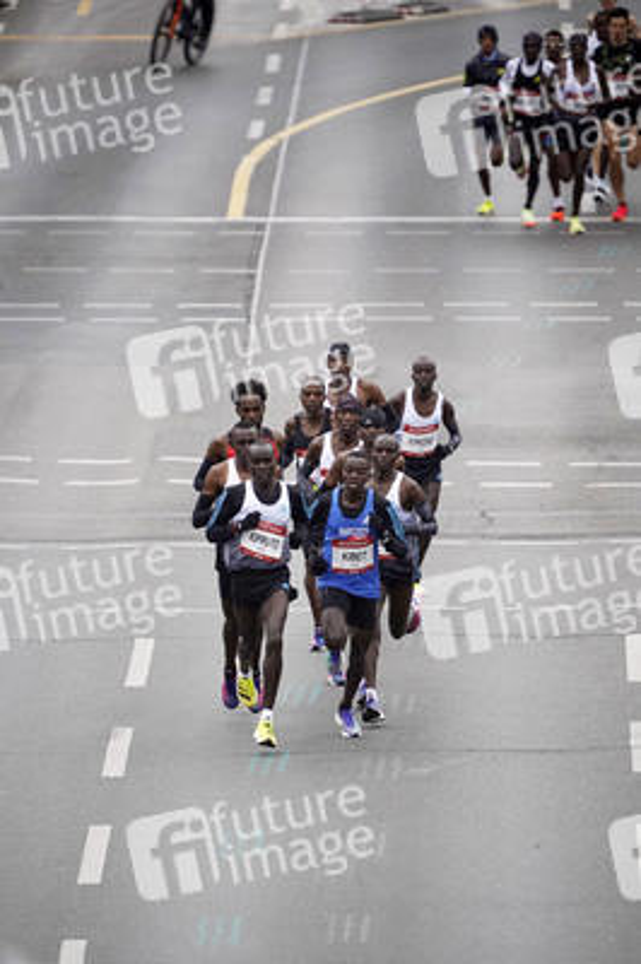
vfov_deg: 3.4
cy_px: 482
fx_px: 16052
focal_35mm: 600
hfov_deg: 2.3
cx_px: 320
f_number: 6.3
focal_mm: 600
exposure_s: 1/1250
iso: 1250
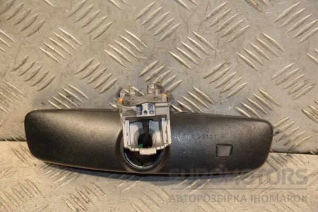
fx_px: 874
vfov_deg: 13.8
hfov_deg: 20.6
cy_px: 106
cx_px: 159
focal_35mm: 99
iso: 800
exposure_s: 1/125
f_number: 5.3
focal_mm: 66
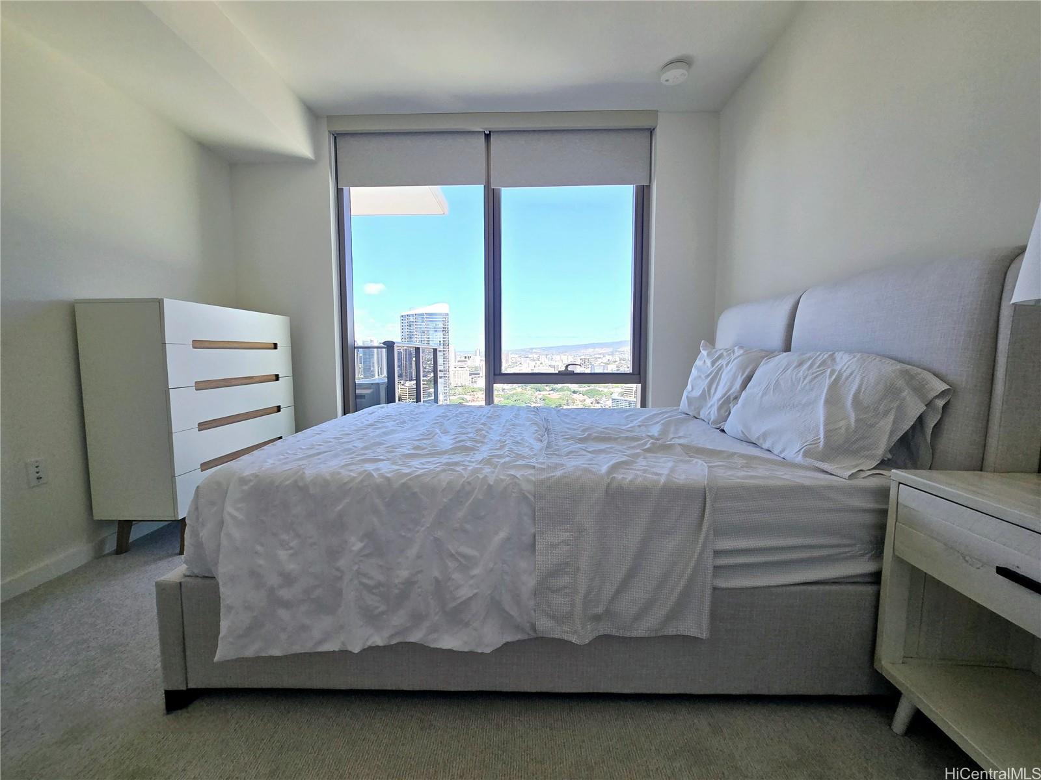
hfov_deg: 106.2
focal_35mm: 13
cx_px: 520
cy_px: 390
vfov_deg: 89.9
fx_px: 391
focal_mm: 2.2
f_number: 2.2
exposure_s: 1/769
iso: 125
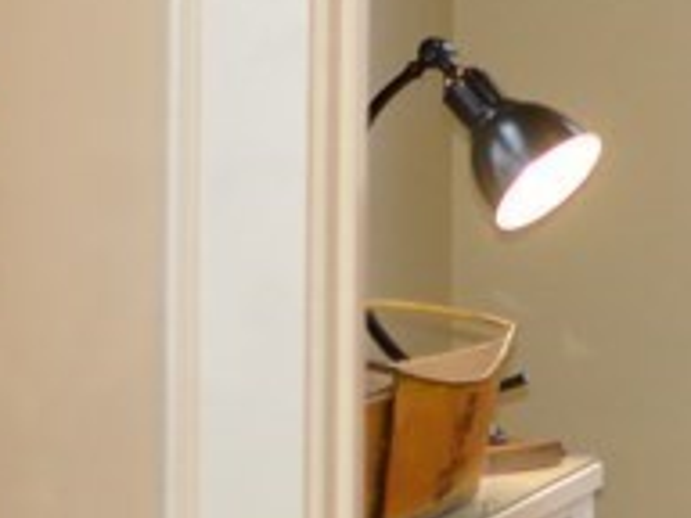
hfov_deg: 6.9
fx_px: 5361
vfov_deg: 5.5
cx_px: 1681
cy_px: 47
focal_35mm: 269
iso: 640
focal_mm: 35
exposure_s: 1/60
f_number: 2.5
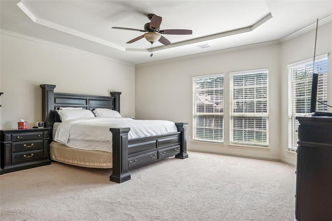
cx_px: 166
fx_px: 194
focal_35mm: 21
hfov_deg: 81.2
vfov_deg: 59.5
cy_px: 110
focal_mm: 14
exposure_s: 1/13
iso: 100
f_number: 9
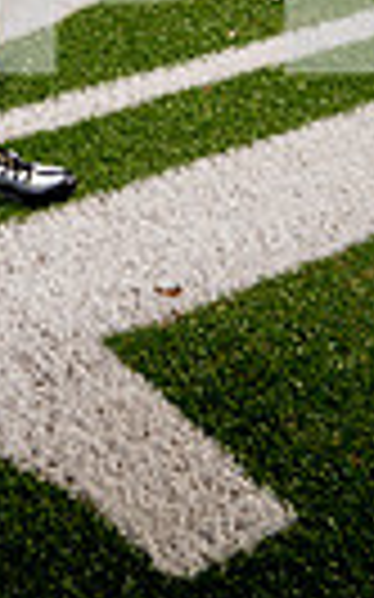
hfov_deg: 14.7
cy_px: -378
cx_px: -72
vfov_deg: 19.8
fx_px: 1404
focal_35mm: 86
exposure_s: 1/250
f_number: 7.1
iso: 100
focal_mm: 25
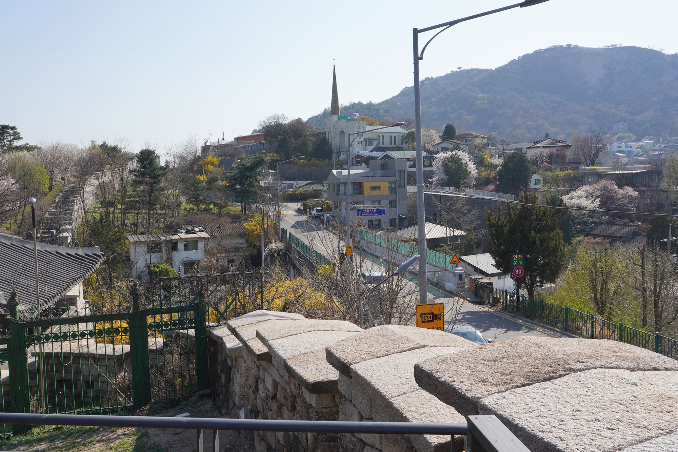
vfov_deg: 53.1
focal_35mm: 24
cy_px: 226
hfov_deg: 73.7
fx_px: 452
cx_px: 339
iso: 100
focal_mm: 24
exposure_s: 1/100
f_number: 14
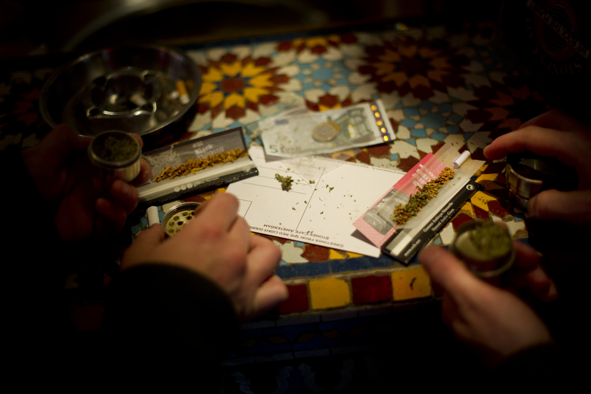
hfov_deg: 39.6
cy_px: 197
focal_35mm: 50
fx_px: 820
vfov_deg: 27.0
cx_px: 296
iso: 640
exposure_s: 1/125
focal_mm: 50
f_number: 1.4
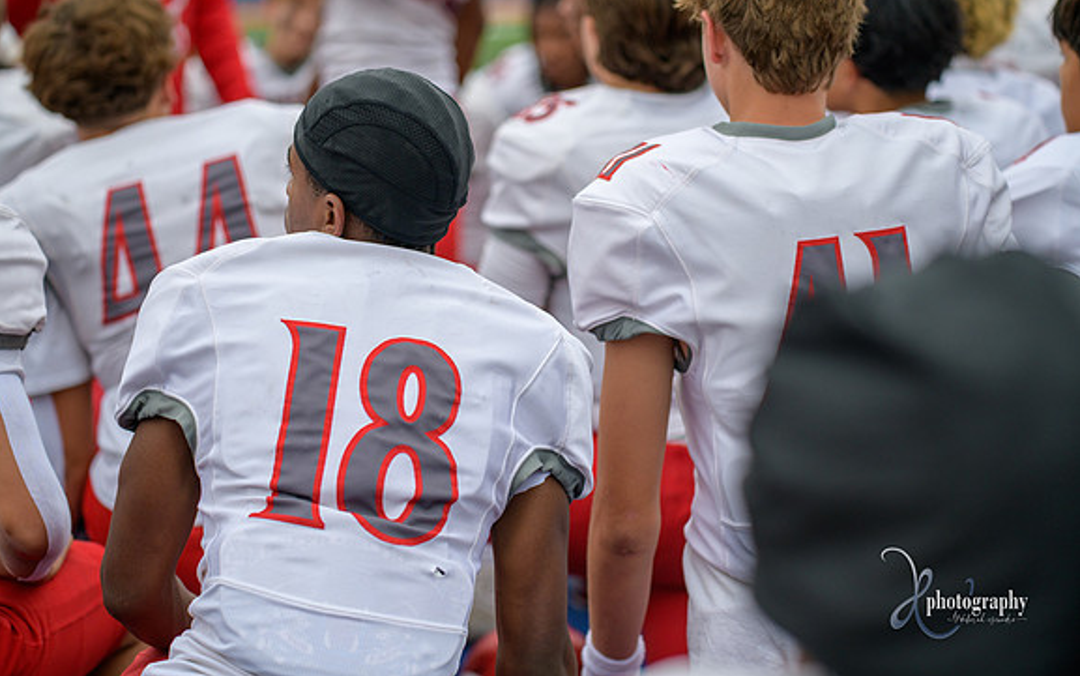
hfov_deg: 17.0
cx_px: 539
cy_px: 323
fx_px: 3621
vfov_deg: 10.7
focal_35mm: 123
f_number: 2.8
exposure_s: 1/500
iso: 100
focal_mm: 120
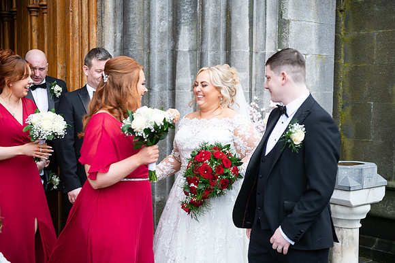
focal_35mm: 55
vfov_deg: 24.6
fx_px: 604
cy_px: 132
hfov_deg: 36.2
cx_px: 198
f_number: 3.5
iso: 125
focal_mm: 55
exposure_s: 1/160
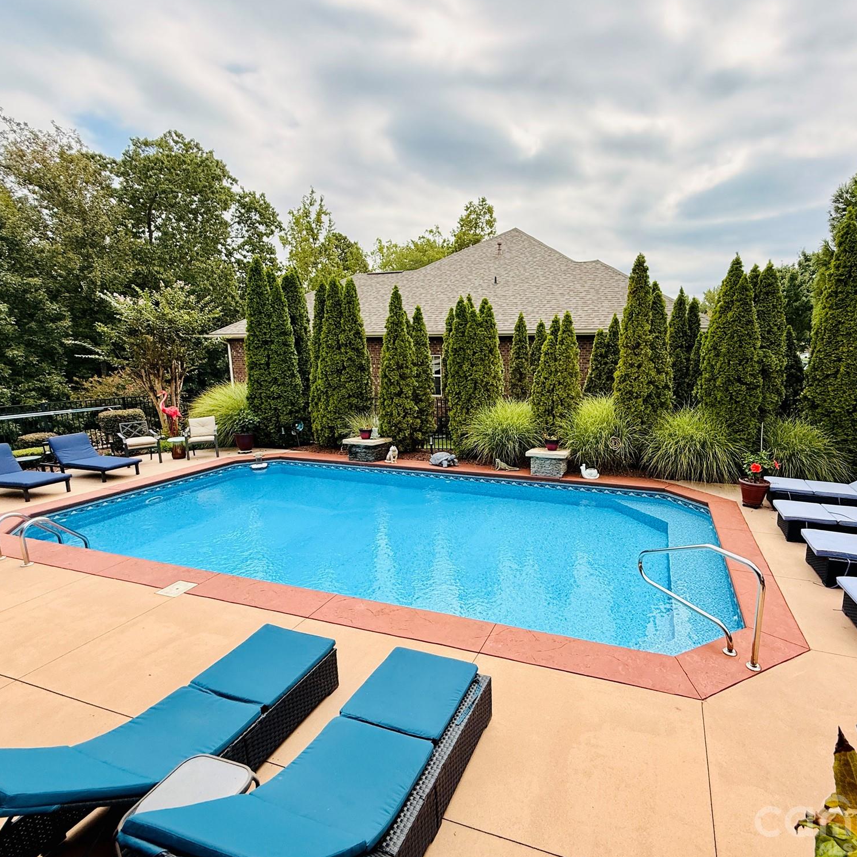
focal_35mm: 17
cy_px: 424
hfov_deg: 83.0
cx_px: 512
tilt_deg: -9.3
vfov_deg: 84.0
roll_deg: -0.2
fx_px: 476
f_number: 2.2
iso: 64
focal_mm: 2.22
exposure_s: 1/1431
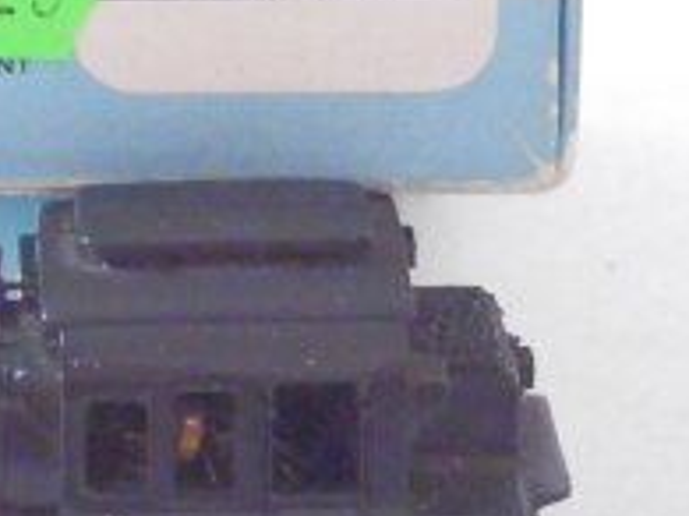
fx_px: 4038
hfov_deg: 9.7
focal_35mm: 203
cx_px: -53
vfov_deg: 7.3
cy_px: 258
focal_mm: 11.9
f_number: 4.4
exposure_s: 1/160
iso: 3200
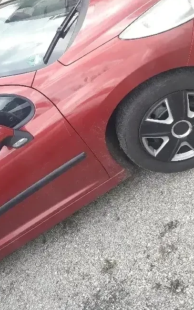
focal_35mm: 44
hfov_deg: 28.8
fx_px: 372
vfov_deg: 45.2
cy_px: 161
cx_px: 49
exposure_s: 1/147
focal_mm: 3.6
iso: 40
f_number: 1.9
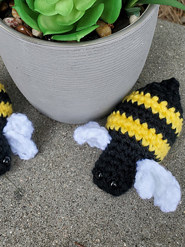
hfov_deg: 30.9
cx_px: 77
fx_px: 335
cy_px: 29
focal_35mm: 47
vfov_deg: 37.9
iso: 50
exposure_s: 1/277
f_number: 2.4
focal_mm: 4.3
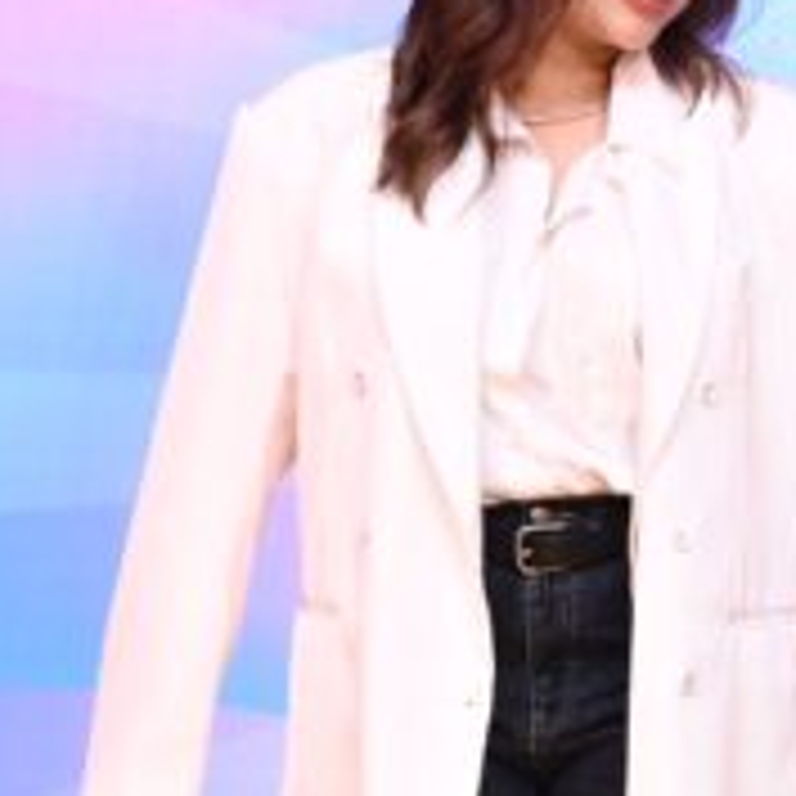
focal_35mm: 140
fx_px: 3642
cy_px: 227
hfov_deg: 11.7
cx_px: 1327
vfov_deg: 12.4
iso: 2000
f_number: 6.3
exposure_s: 1/200
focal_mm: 38
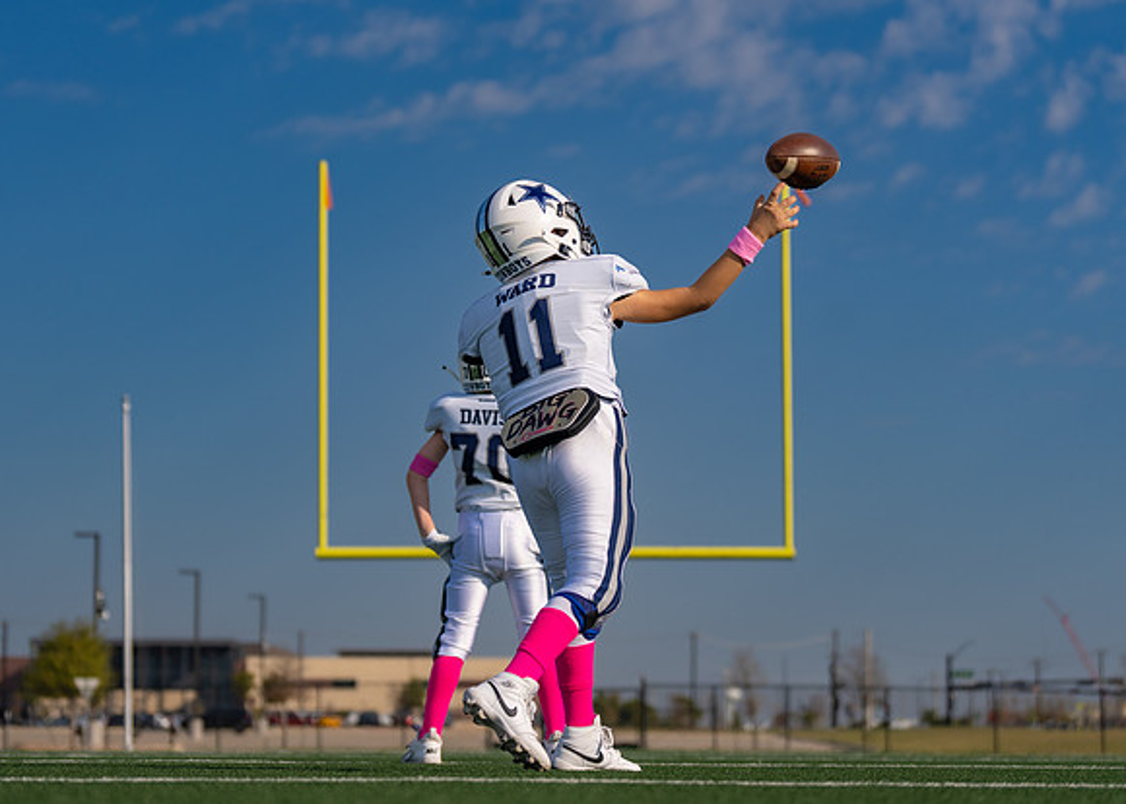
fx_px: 2870
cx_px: 467
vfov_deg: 15.9
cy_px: 334
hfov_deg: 22.2
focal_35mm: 90
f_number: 3.2
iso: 100
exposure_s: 1/4000
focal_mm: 70
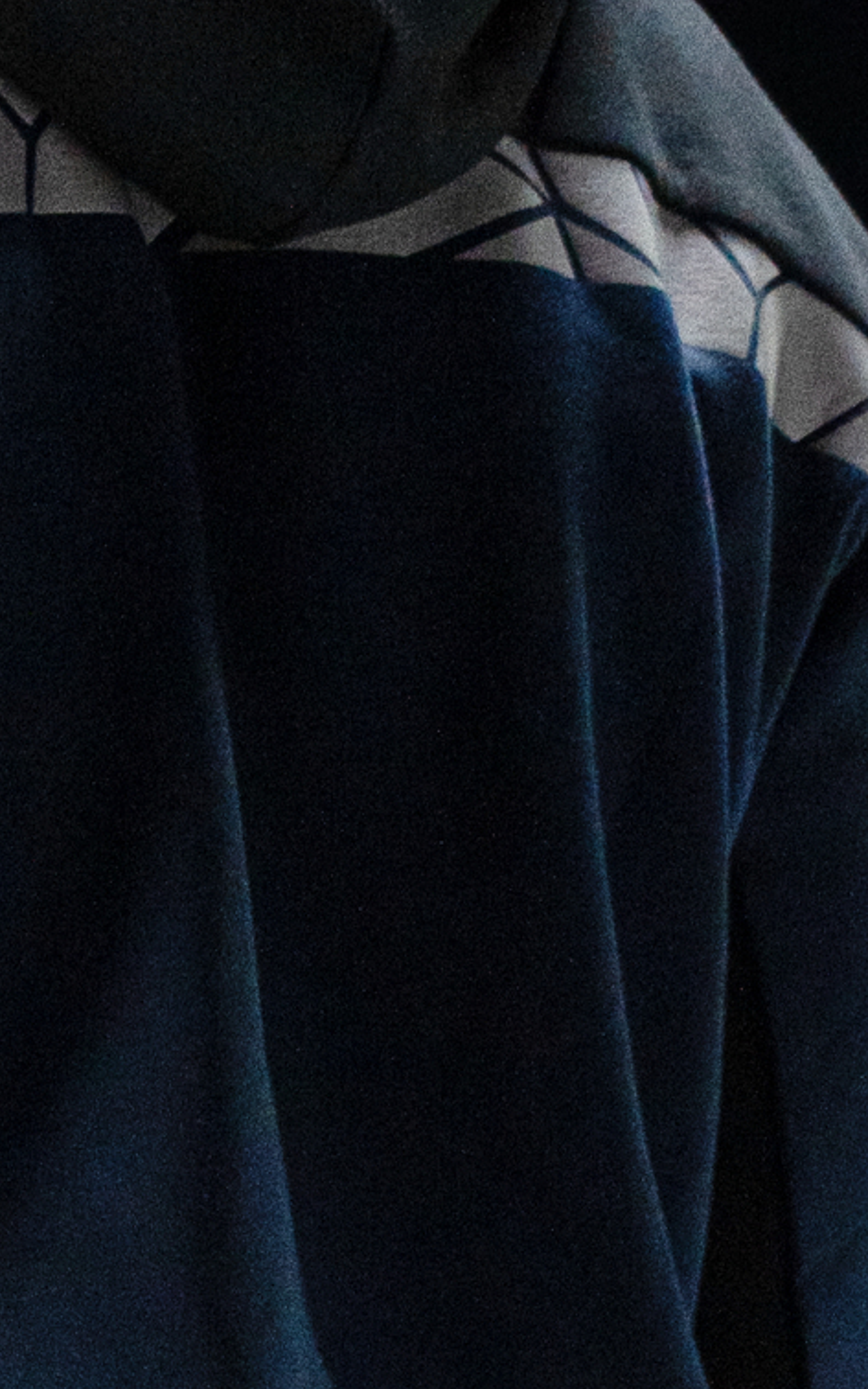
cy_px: 3665
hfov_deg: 2.3
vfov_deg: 3.6
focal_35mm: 567
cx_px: 54
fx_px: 21456
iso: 800
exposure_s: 1/100
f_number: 4
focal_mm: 105
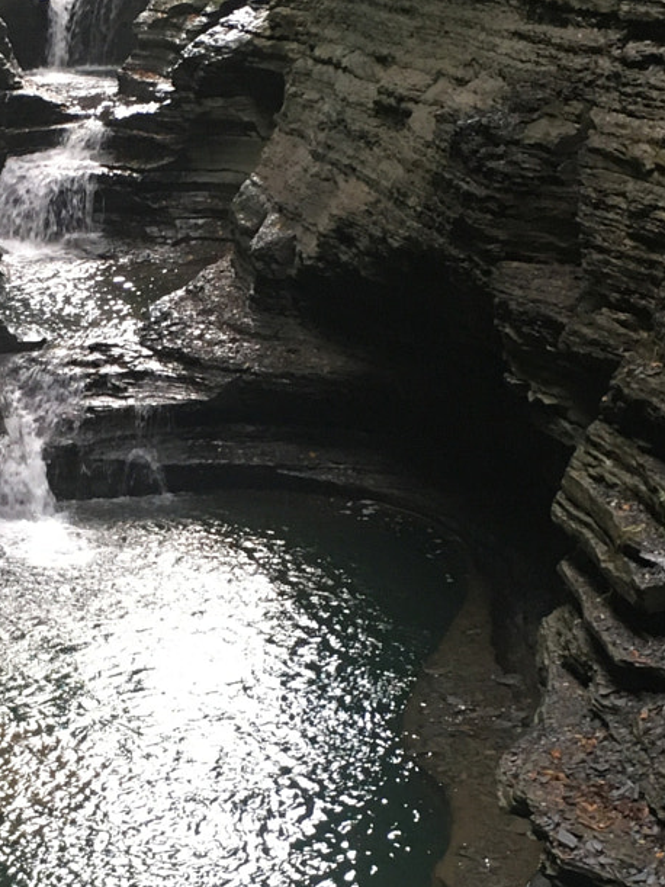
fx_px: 1947
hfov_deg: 19.2
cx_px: 145
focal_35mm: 76
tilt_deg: -17.2
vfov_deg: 25.6
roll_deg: +2.5
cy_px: 495
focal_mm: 4.15
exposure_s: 1/30
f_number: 2.2
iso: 100
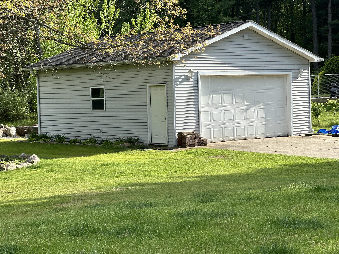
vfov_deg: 19.1
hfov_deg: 25.3
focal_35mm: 77
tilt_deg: -1.8
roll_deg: +1.2
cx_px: 170
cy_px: 127
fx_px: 754
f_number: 2.8
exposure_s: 1/207
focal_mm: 9
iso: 25
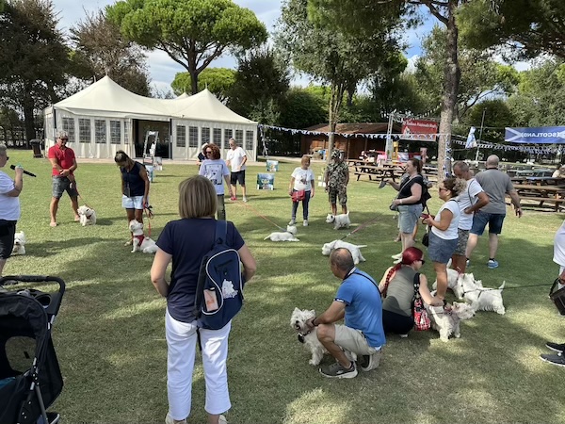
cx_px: 282
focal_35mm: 24
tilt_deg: -8.7
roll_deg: +0.5
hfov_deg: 71.6
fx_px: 392
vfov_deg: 56.8
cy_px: 212
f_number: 1.78
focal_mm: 6.86
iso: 80
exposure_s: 1/2028
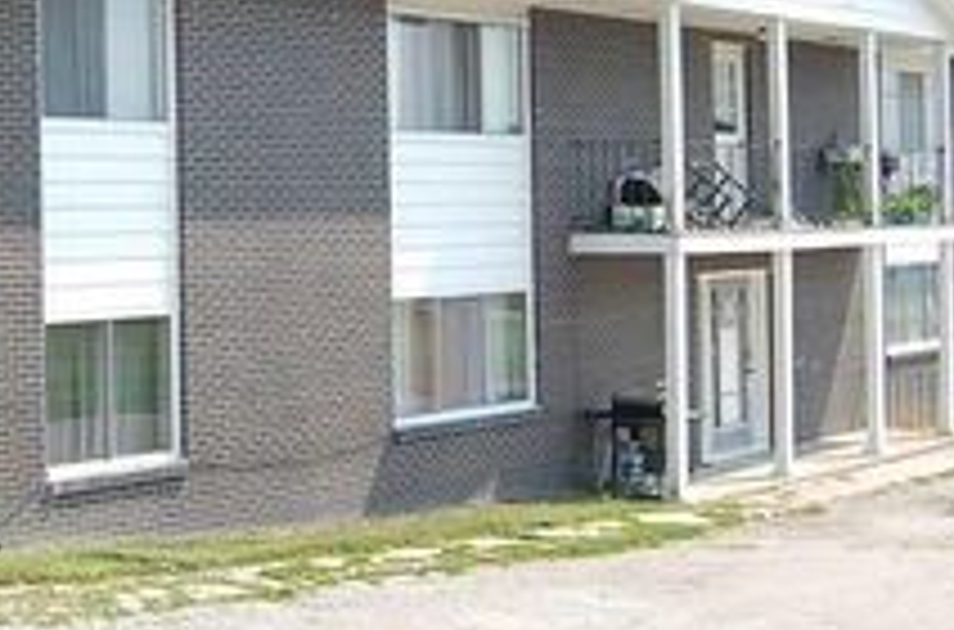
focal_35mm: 78
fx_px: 2061
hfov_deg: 25.5
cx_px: 162
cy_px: 166
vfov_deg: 17.3
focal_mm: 22
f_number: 5.6
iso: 200
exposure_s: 1/500
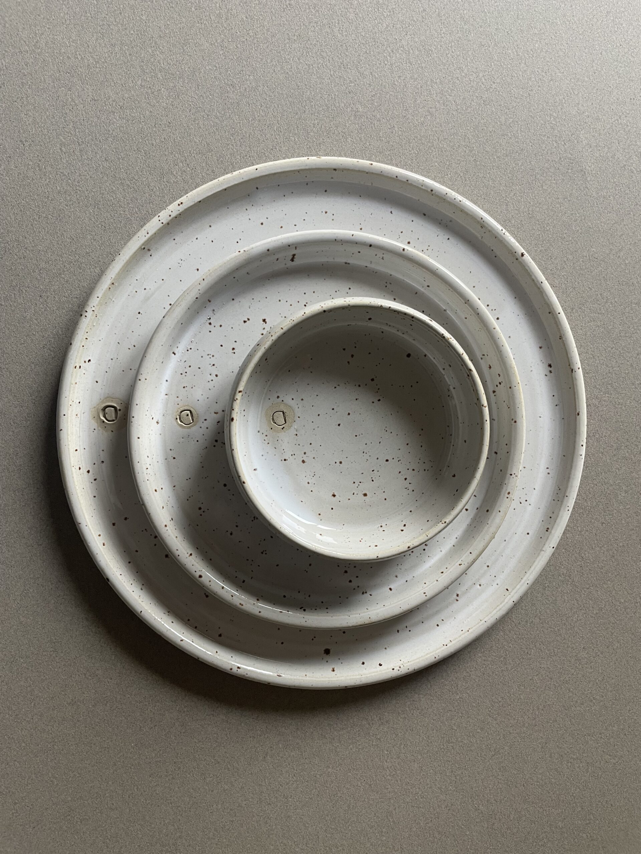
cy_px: 427
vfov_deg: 67.3
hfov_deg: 53.1
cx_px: 320
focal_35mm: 26
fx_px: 642
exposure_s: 1/91
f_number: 1.6
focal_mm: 4.2
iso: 125
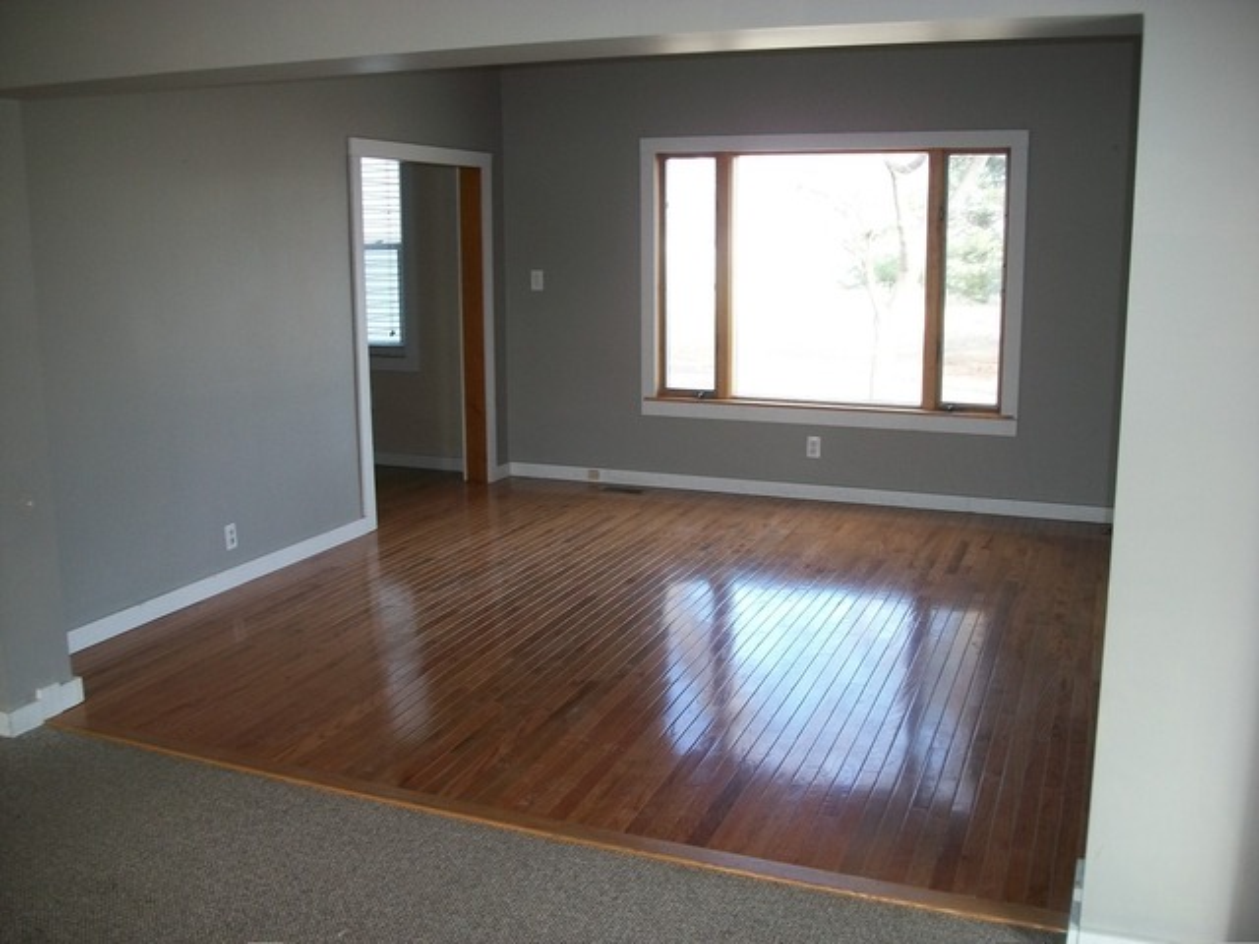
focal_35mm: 32
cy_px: 472
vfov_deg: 44.2
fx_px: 1164
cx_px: 630
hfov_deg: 56.8
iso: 80
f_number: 2.9
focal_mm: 5.7
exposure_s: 1/30
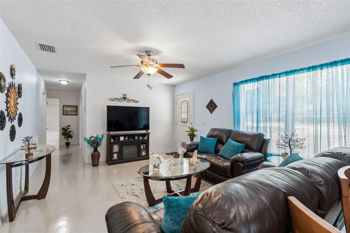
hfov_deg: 100.4
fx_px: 146
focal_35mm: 15
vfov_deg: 77.3
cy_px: 116
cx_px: 175
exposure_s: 1/5
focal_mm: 10
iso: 100
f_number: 7.1
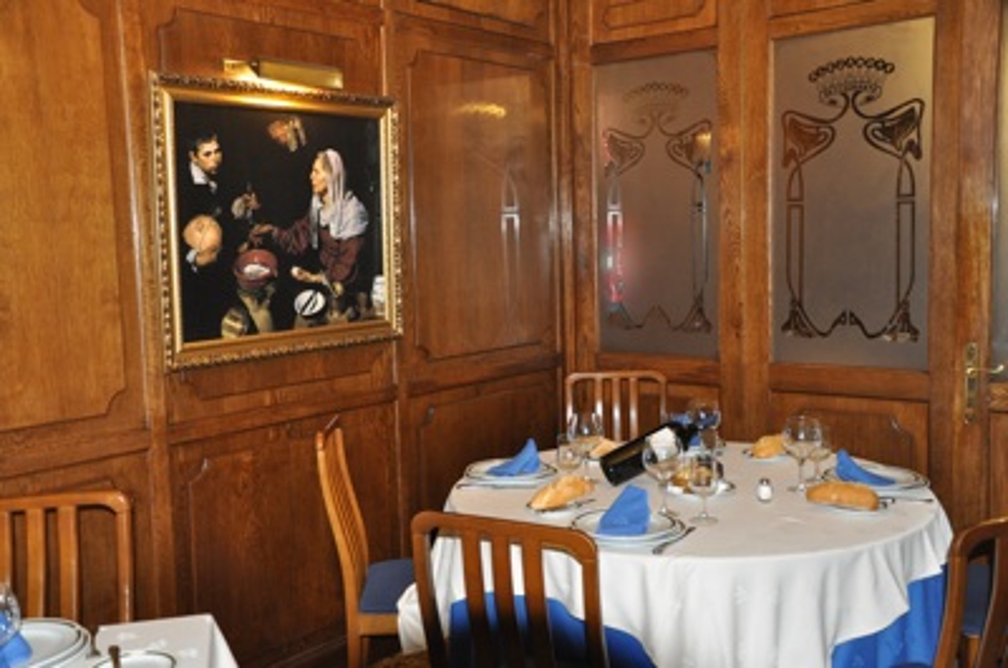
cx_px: 504
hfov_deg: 51.4
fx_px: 1048
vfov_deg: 35.3
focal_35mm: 38
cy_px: 334
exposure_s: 1/60
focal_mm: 25
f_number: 4
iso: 800
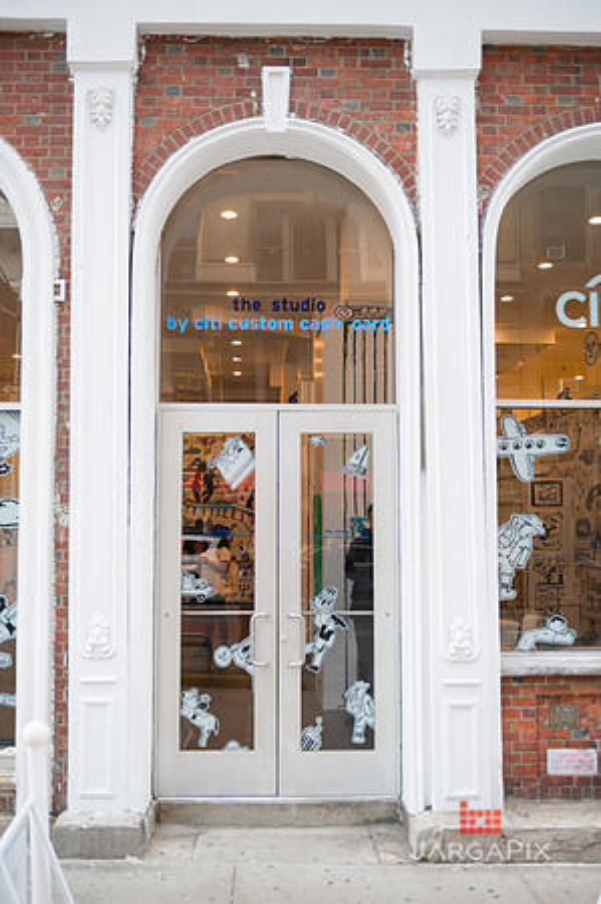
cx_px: 300
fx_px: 878
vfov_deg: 54.5
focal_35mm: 35
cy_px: 452
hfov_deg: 37.8
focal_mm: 35
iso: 250
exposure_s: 1/200
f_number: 4
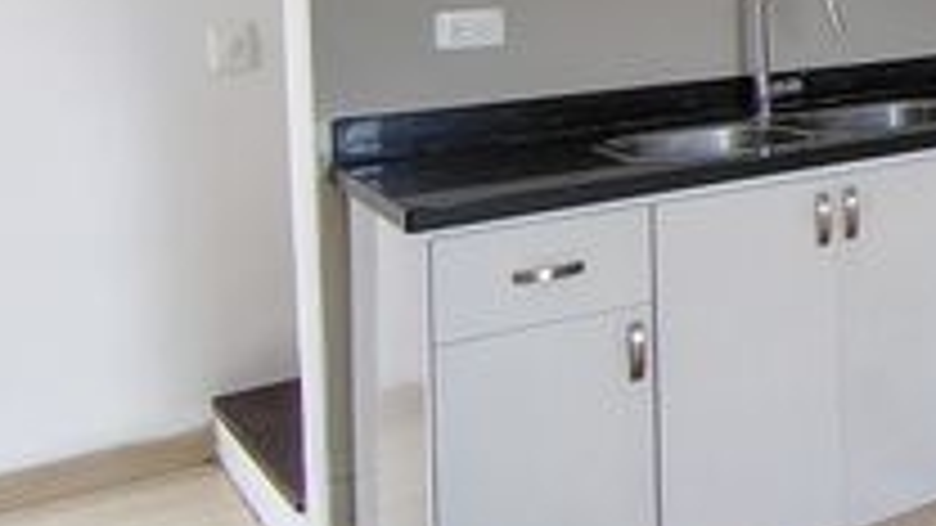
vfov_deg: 20.3
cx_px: 1487
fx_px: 1390
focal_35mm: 56
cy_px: -81
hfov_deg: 25.3
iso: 217
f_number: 2.2
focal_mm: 2.13
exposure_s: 1/60
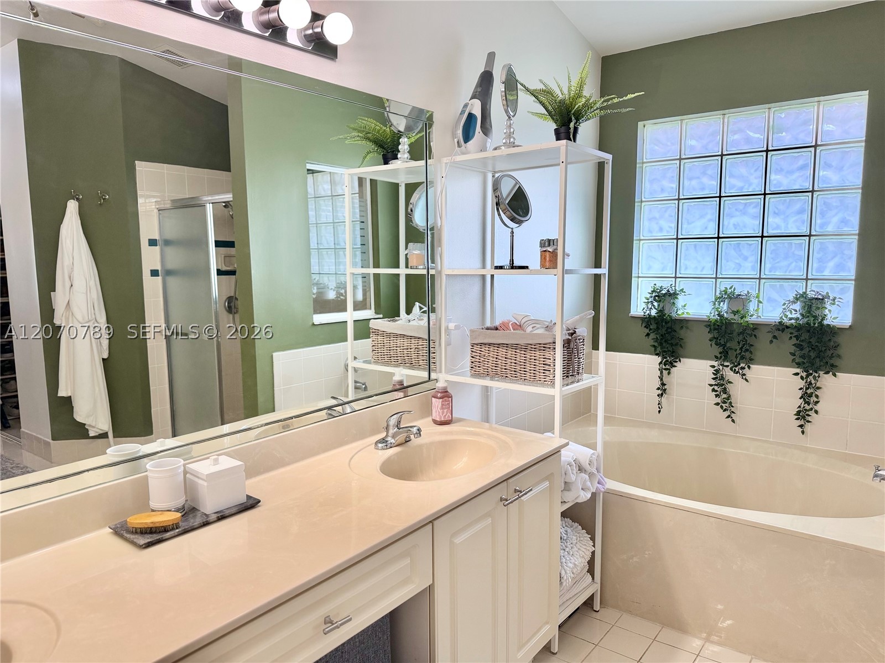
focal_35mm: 24
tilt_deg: -7.7
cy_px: 332
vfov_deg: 56.8
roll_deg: +0.2
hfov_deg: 71.6
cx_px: 442
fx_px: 614
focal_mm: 6.76
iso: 100
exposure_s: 1/195
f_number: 1.78
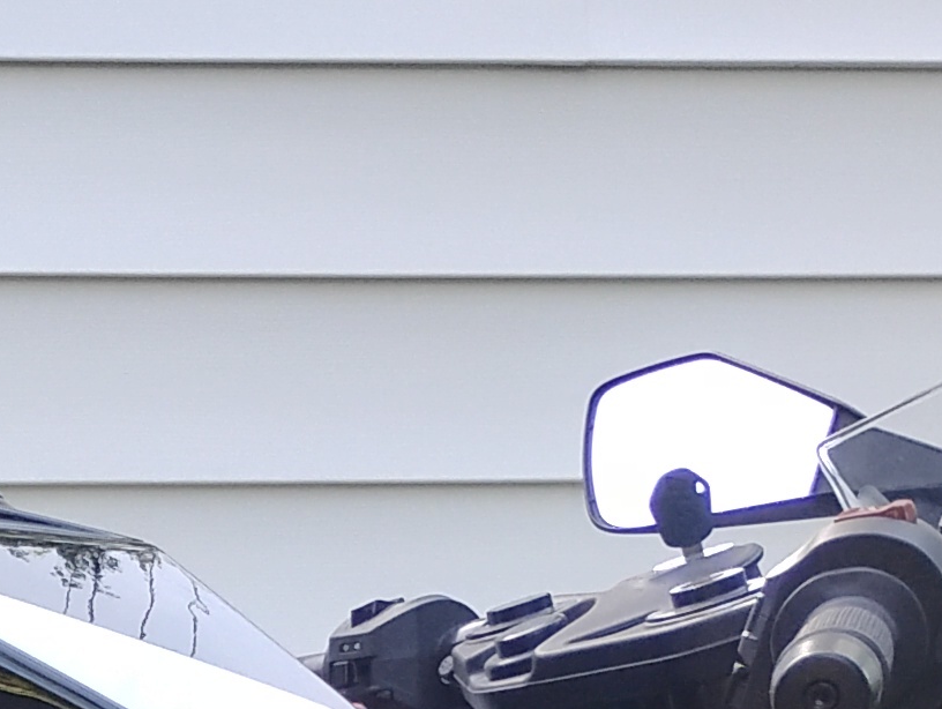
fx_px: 3814
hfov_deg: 13.2
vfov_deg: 9.8
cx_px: -553
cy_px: 1460
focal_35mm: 140
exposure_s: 1/120
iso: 250
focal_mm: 4.26
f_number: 1.8
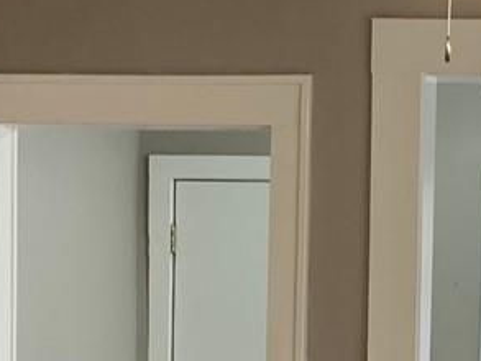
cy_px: 466
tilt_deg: -5.4
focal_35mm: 142
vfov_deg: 10.2
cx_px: 318
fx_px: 1974
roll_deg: -0.7
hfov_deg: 13.9
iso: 100
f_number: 1.8
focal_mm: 4.25
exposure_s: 1/60
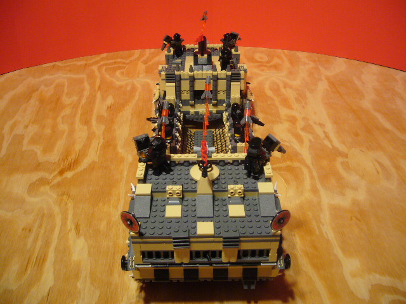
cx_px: 203
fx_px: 411
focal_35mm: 35
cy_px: 152
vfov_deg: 40.7
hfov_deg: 52.6
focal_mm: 5.8
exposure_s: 1/15
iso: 200
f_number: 2.8
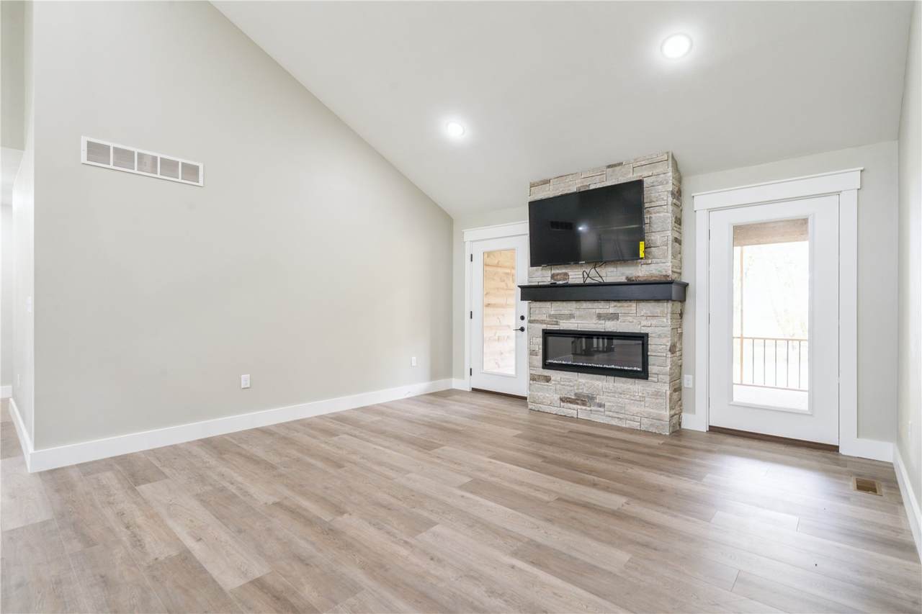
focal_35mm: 16
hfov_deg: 96.7
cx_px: 461
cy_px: 307
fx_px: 410
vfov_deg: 73.7
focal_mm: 16
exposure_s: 1/6
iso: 400
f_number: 9
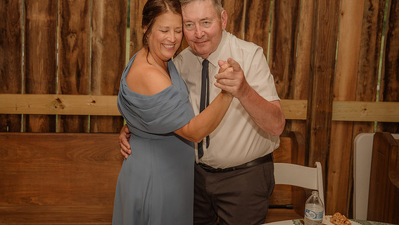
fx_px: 444
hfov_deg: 48.3
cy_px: 82
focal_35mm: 42
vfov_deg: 28.2
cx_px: 181
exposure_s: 1/200
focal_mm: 35
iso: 320
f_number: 4
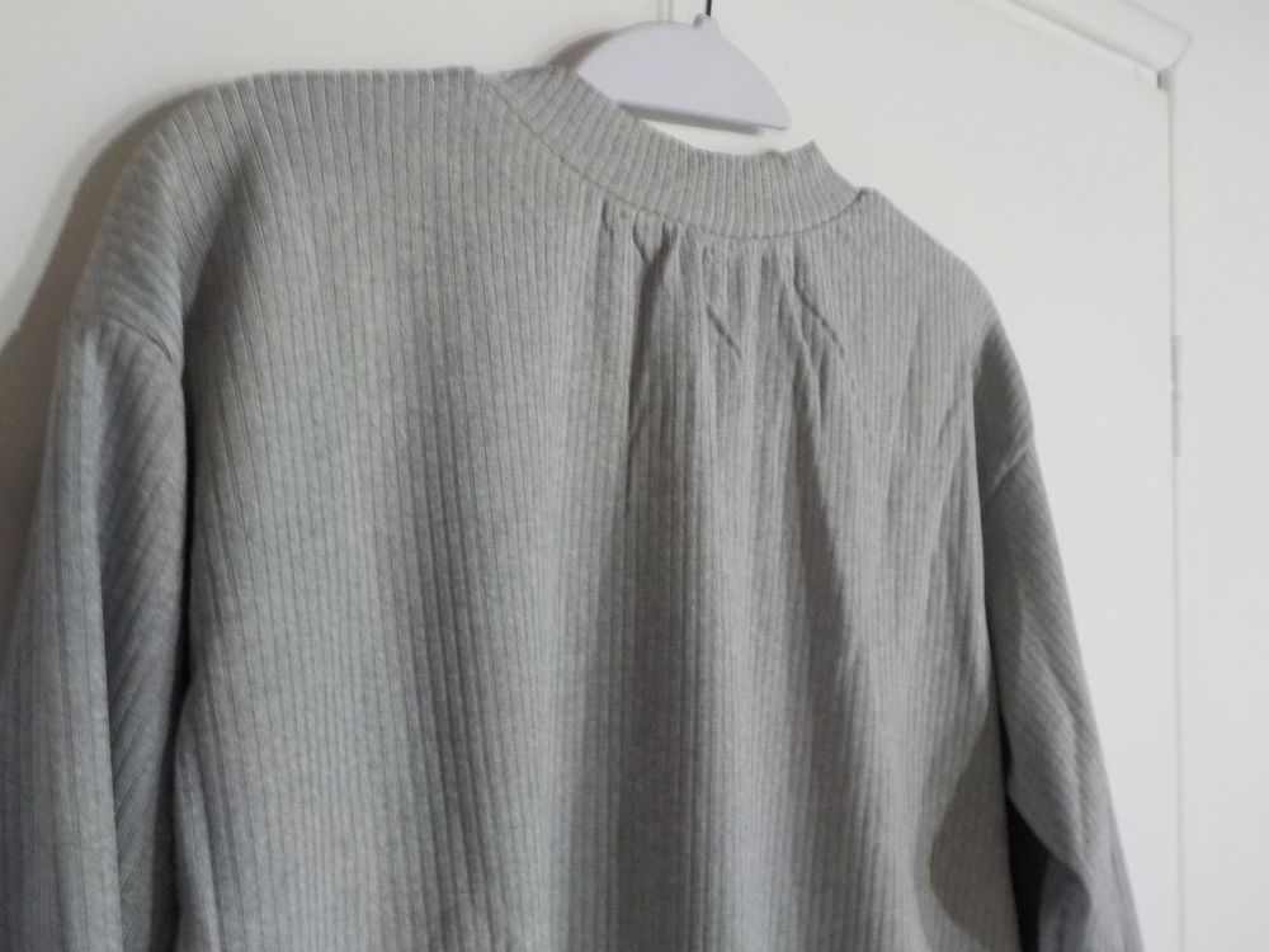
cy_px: 476
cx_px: 634
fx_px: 1100
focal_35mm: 30
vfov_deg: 46.8
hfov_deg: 60.0
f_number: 3.3
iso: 640
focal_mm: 4.1
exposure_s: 1/8
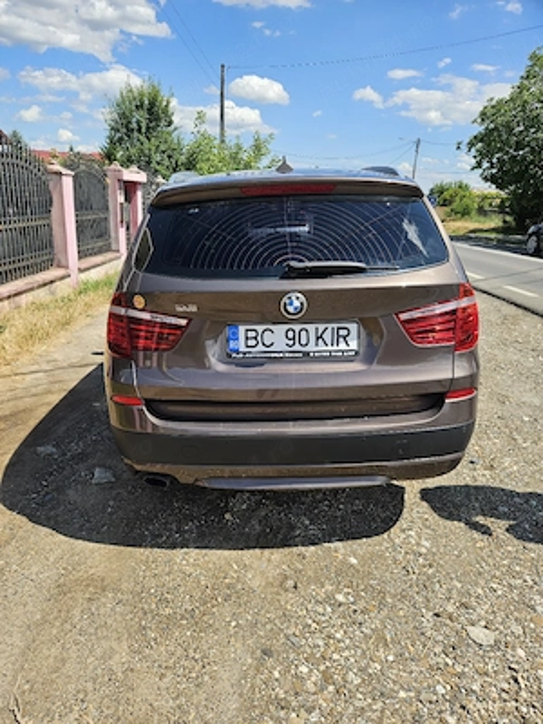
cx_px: 272
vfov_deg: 73.9
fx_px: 481
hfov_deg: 58.9
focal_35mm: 23
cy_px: 362
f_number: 1.8
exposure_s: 1/1429
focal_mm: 5.4
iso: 25
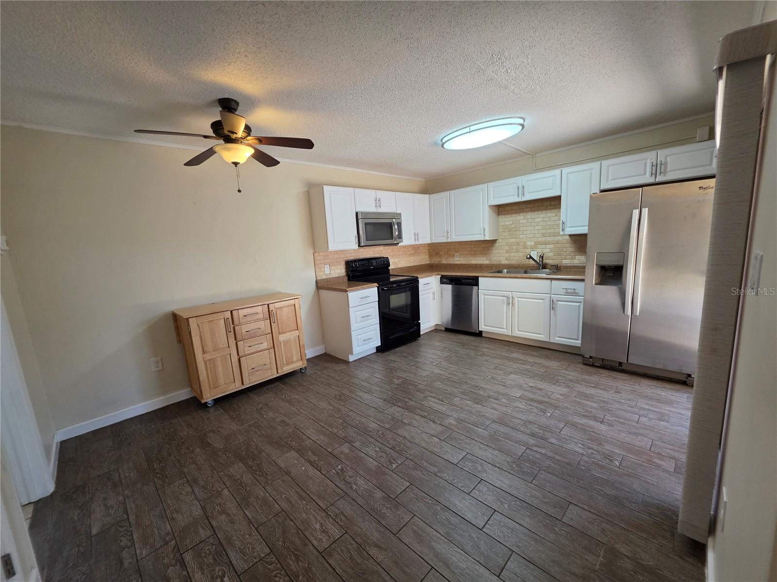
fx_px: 292
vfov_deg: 89.9
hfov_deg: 106.2
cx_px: 388
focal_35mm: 13
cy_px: 291
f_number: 1.9
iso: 160
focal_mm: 2.2
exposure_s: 1/120
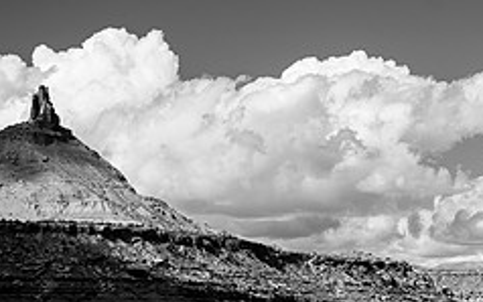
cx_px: 388
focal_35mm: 174
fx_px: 2291
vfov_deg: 7.5
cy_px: 240
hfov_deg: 12.0
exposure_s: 1/800
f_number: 5.6
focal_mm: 70
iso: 125
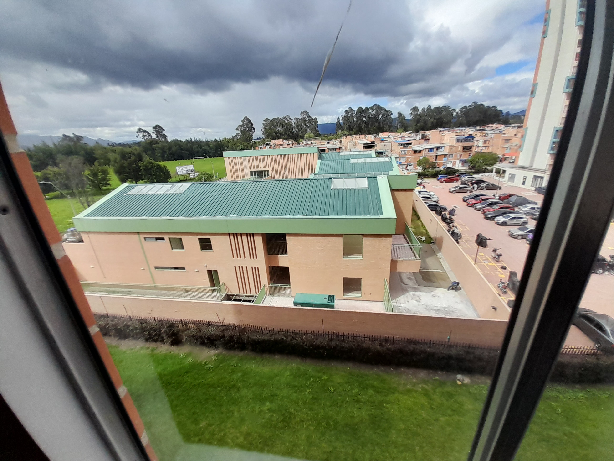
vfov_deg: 89.9
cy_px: 230
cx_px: 307
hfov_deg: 106.2
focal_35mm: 13
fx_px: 231
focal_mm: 1.13
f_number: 2.2
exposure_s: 1/916
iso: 40
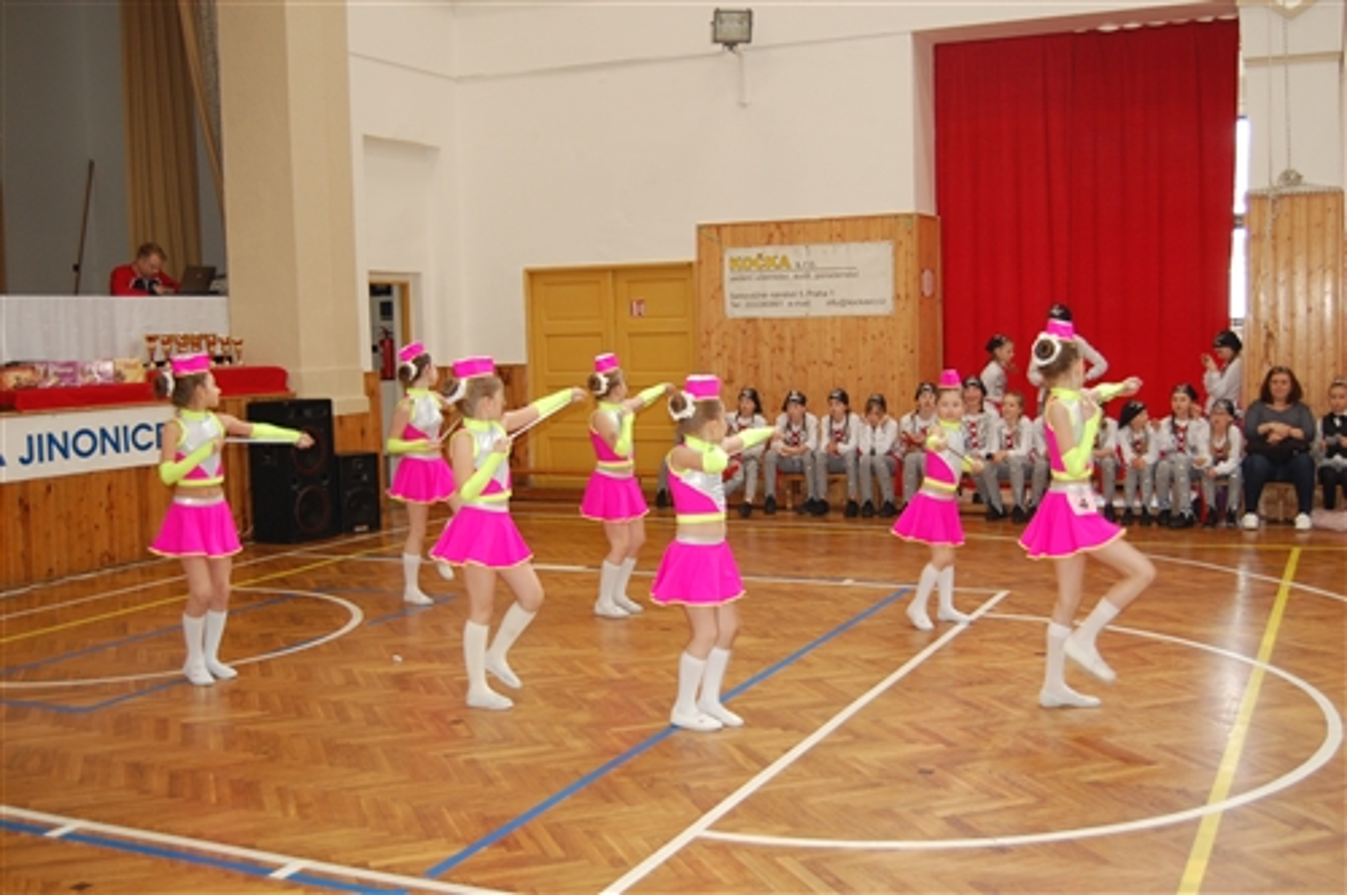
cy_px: 448
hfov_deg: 49.6
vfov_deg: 34.1
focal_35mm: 39
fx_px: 1457
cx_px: 674
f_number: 4
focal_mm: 26
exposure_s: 1/60
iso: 450
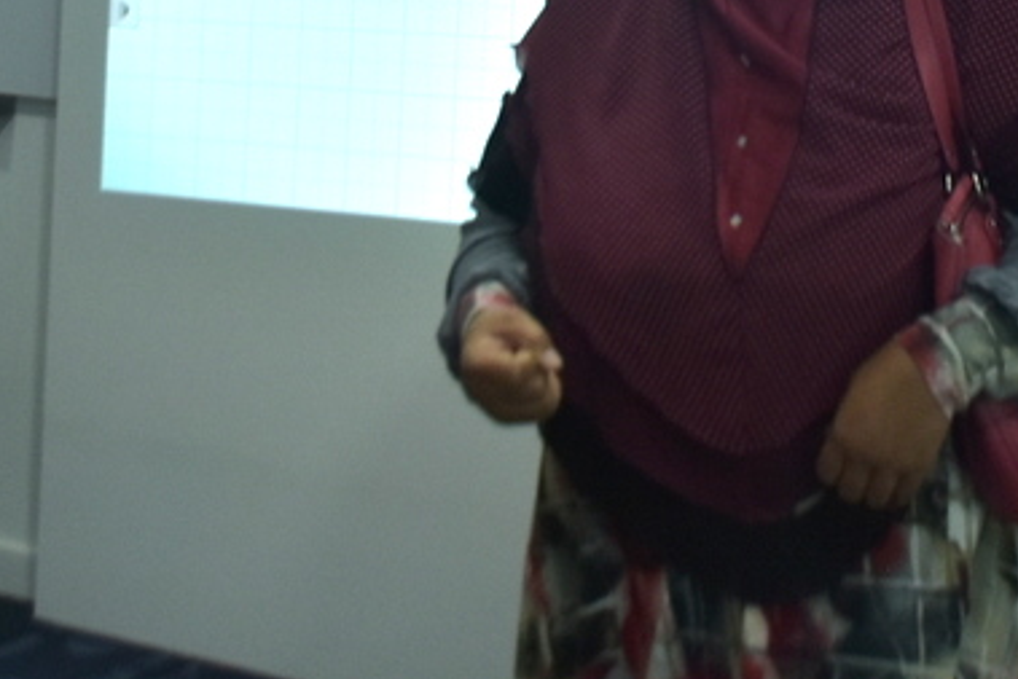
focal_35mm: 73
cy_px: -187
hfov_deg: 27.7
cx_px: 575
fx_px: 2065
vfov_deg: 17.6
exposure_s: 1/125
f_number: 3.5
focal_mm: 18
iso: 400
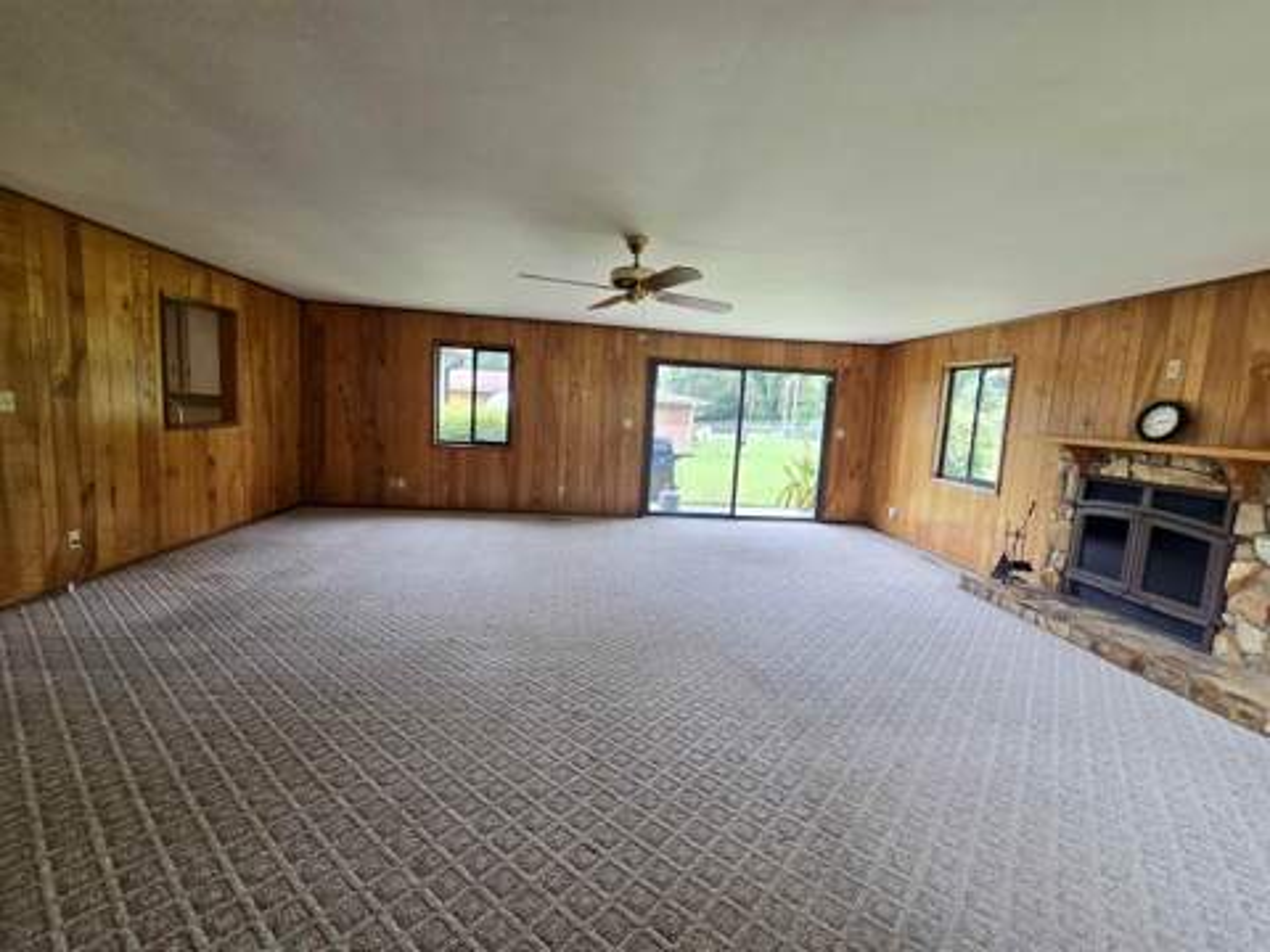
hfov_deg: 106.2
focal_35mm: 13
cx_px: 635
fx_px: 477
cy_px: 476
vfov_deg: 89.9
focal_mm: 2.2
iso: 80
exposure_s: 1/120
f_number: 2.2
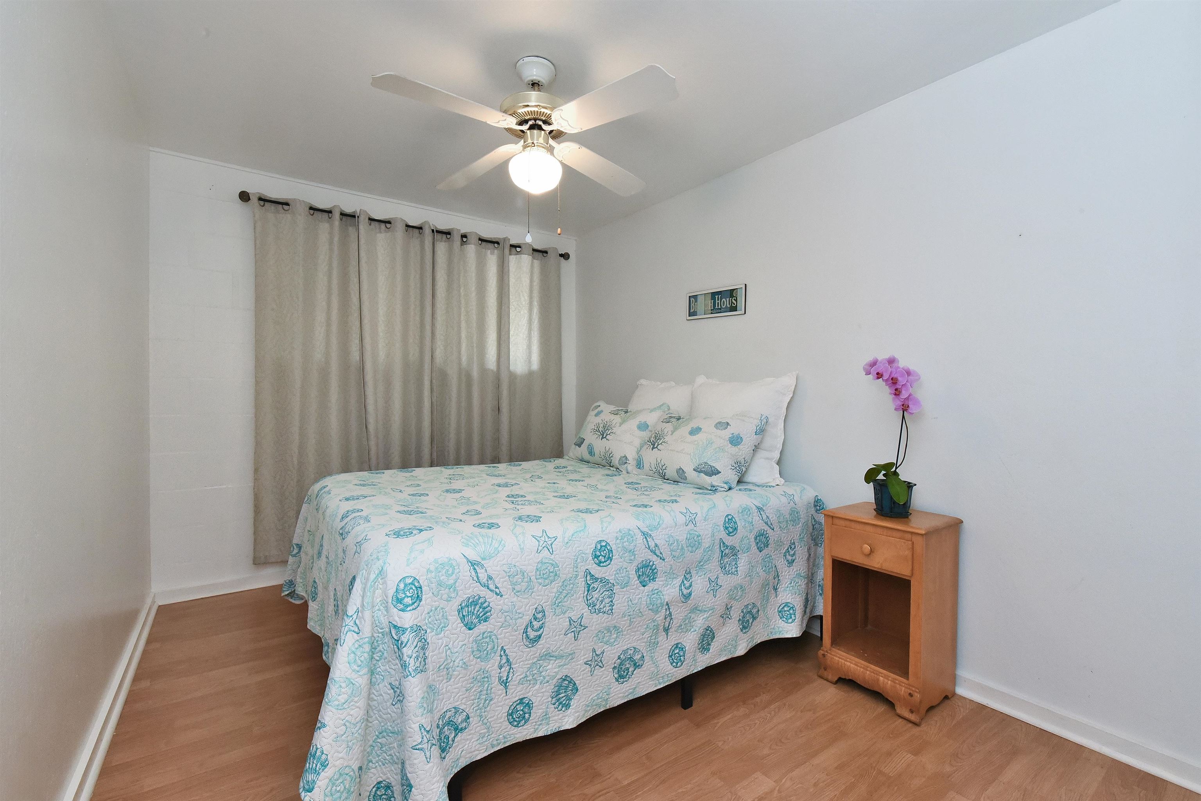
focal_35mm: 15
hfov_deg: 100.4
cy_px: 400
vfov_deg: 77.3
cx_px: 600
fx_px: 500
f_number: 16
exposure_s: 1/60
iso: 5000
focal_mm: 15
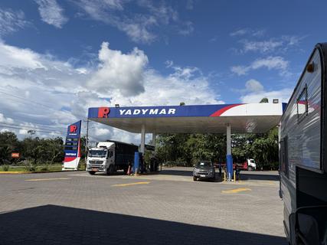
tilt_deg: +8.5
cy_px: 122
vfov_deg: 56.8
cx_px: 164
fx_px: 227
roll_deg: -1.7
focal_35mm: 24
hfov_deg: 71.6
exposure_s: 1/8130
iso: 80
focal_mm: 6.76
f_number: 1.78
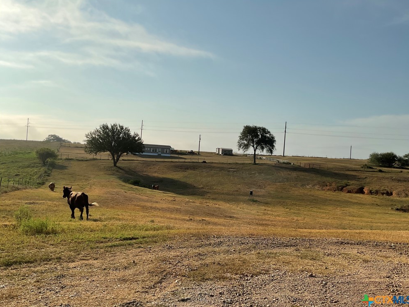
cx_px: 210
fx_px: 354
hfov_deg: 60.0
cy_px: 156
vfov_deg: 46.8
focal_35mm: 30
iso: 16
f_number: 1.8
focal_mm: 3
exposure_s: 1/5263
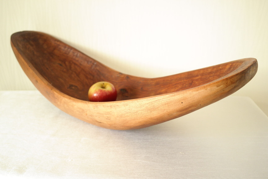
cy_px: 90
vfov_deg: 36.9
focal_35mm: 36
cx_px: 134
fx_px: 268
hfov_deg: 53.1
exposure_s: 1/30
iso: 800
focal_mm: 24
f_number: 5.6
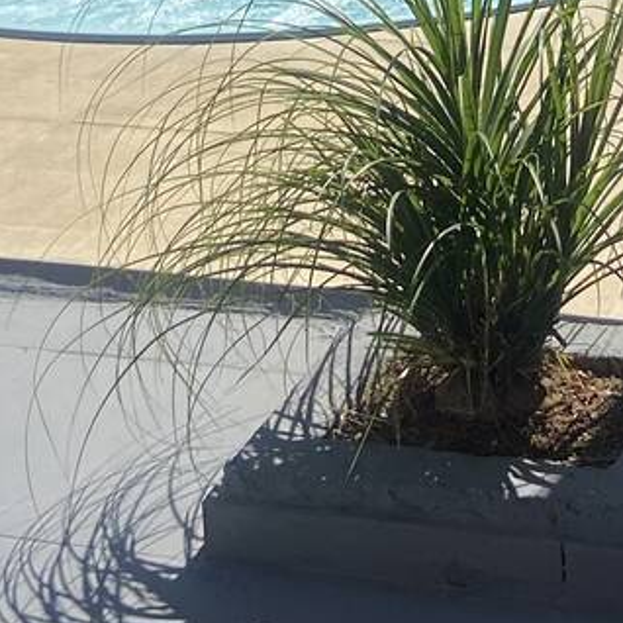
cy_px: -429
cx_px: 623
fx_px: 2118
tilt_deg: -4.9
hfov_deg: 16.4
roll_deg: +1.4
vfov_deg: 15.0
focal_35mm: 104
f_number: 1.8
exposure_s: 1/2625
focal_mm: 4.25
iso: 32
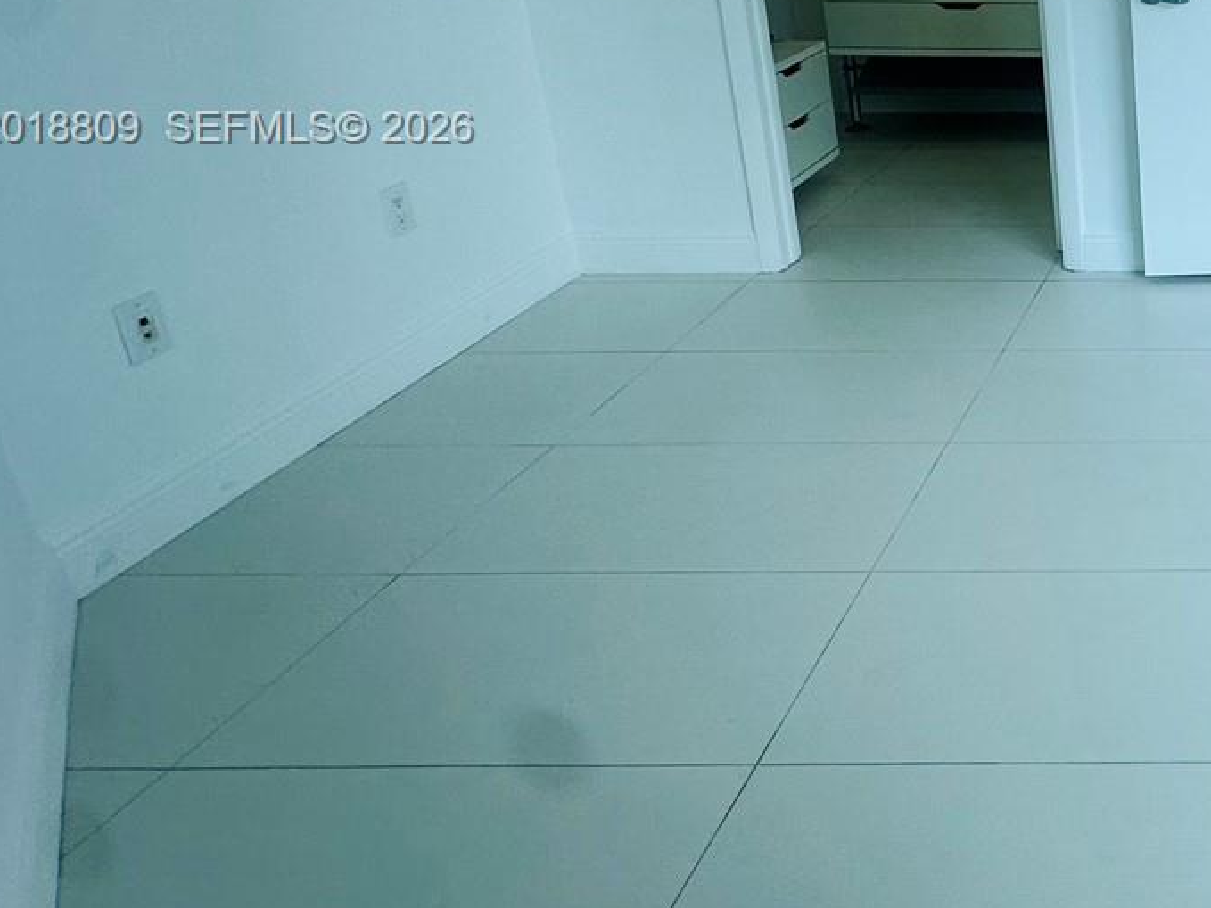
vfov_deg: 40.4
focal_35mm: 33
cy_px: 130
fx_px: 1154
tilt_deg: -15.7
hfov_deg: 42.7
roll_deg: +0.2
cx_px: 1345
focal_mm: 2.22
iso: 80
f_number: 2.2
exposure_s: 1/120
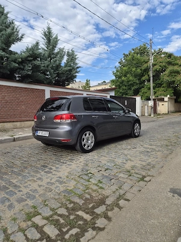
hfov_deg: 58.9
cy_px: 121
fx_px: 160
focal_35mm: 23
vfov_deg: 73.9
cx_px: 90
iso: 80
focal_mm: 5.4
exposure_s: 1/2500
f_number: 1.8
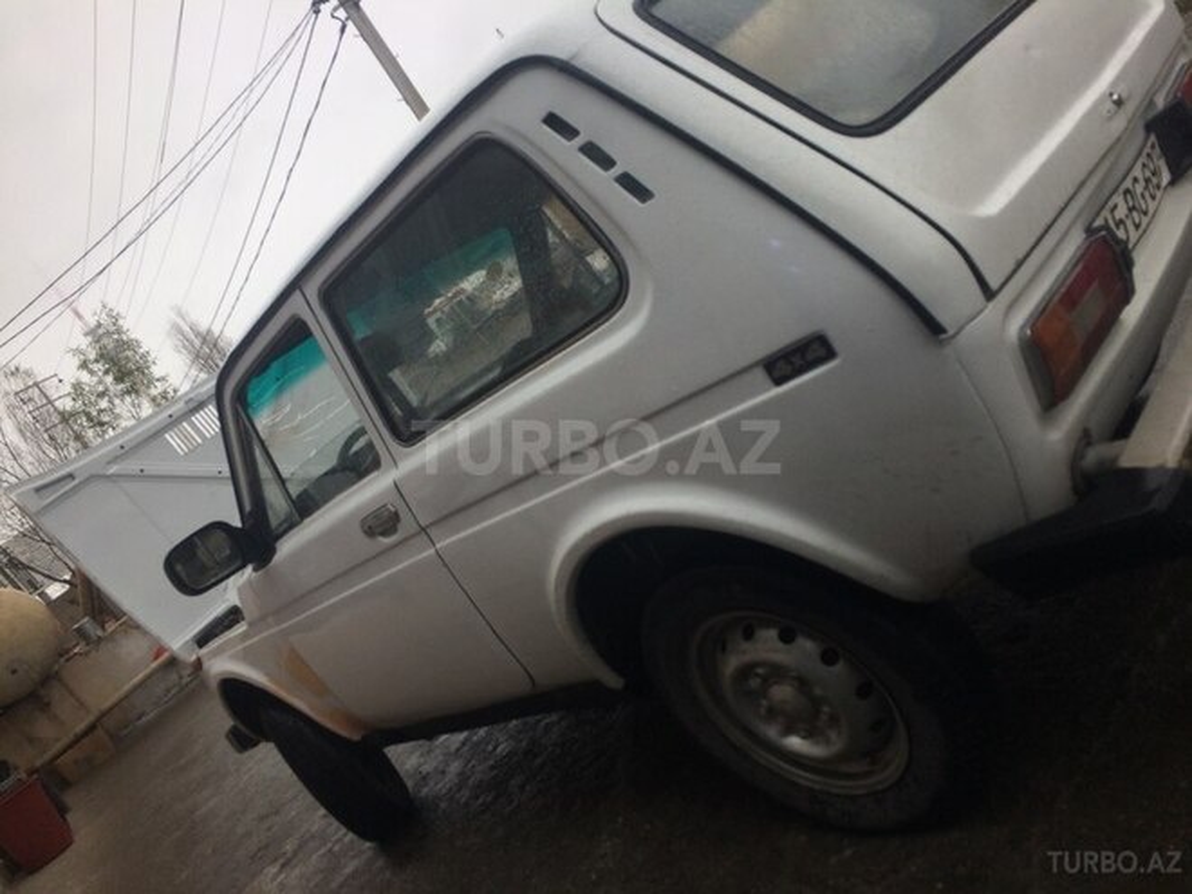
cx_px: 596
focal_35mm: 29
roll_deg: +36.2
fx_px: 999
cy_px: 447
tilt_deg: -10.4
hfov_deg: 61.7
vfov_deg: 48.2
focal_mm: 4.15
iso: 32
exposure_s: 1/285
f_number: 2.2
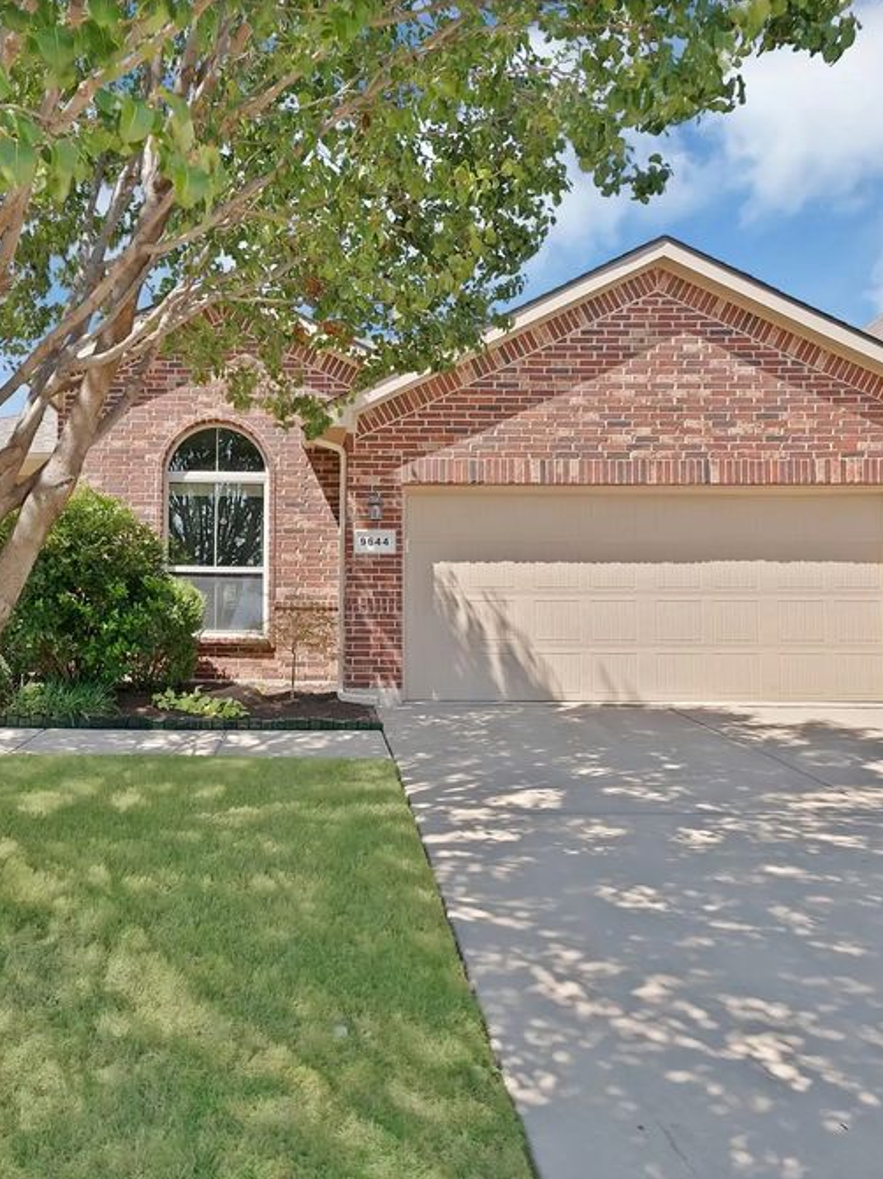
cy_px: 597
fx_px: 851
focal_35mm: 25
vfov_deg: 69.4
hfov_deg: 53.8
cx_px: 299
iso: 640
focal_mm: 17
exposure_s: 1/80
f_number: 9
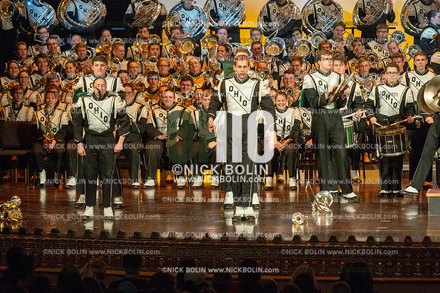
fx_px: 2565
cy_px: 146
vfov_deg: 6.5
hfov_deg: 9.8
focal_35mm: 210
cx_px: 220
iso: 8000
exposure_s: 1/320
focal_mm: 210
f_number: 5.6
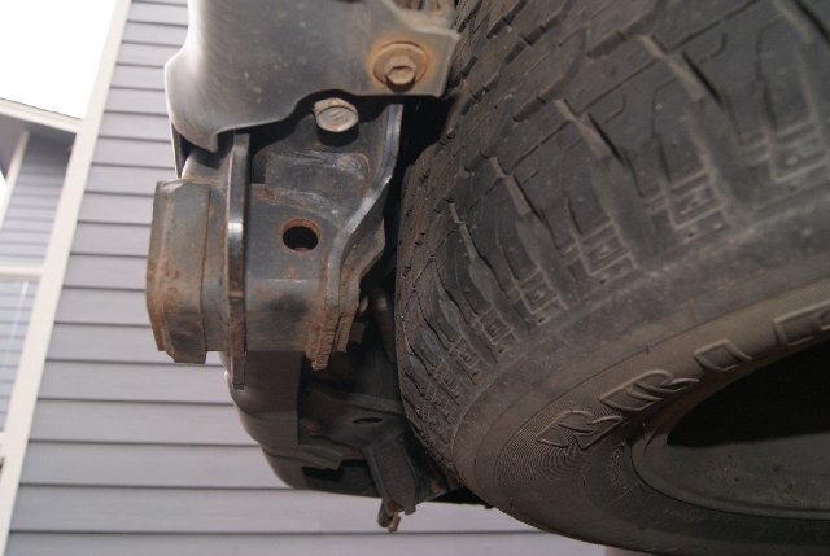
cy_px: 278
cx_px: 415
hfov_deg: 57.1
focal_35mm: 33
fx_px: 762
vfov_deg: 40.1
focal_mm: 22
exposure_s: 1/60
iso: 400
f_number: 5.6
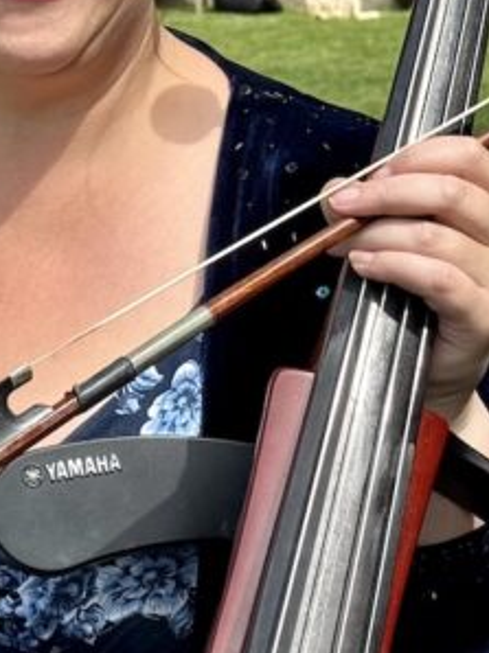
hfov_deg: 8.9
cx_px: -70
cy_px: 110
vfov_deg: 11.9
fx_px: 3112
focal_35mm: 165
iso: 64
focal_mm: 6.76
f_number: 1.78
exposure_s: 1/2415
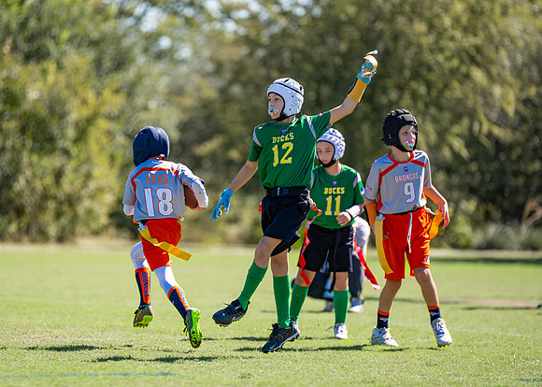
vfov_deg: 6.4
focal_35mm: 225
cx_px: 232
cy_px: 196
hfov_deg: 9.0
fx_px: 3455
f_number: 2.8
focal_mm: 200
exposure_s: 1/2000
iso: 200
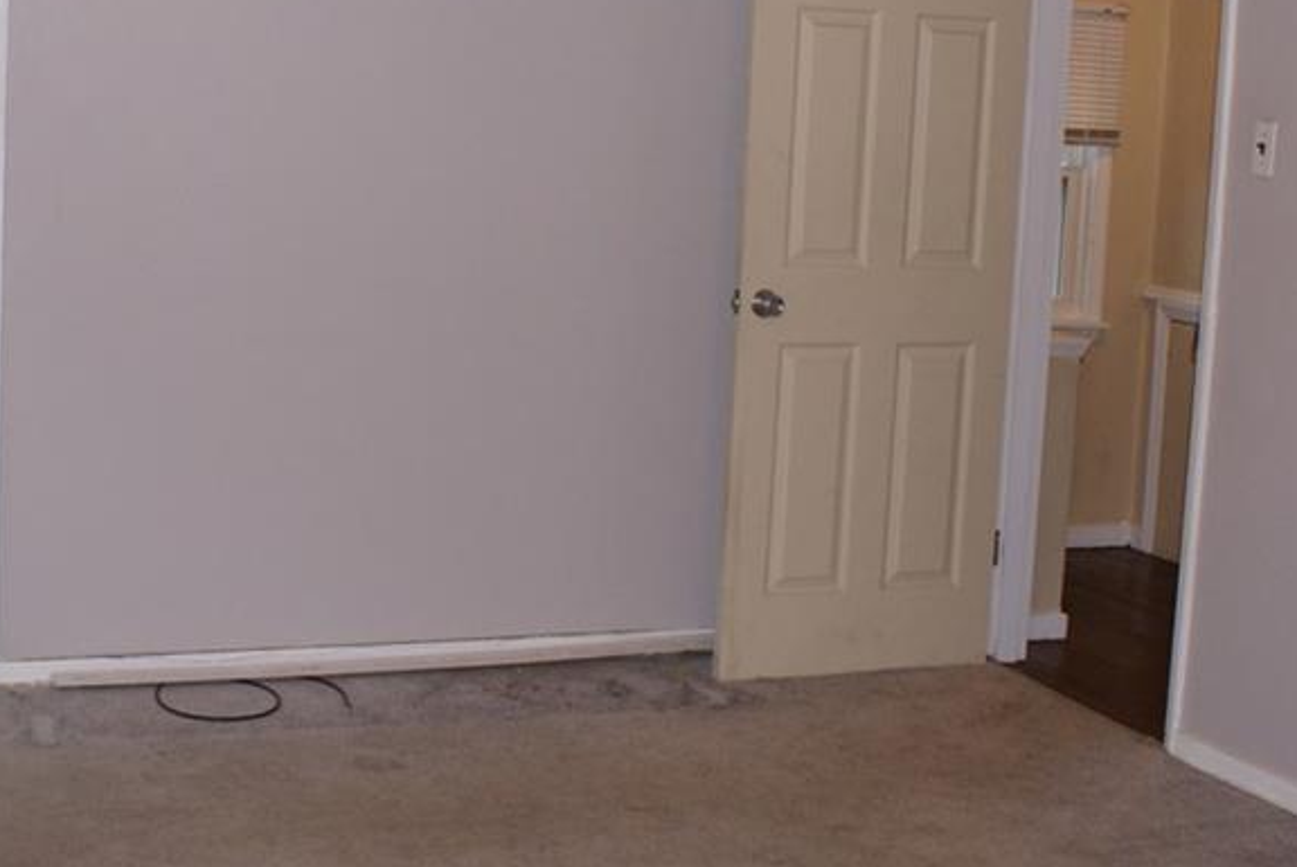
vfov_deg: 21.2
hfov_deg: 31.3
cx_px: 482
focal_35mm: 64
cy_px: 345
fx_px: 2307
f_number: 5.6
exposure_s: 1/60
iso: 400
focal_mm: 24
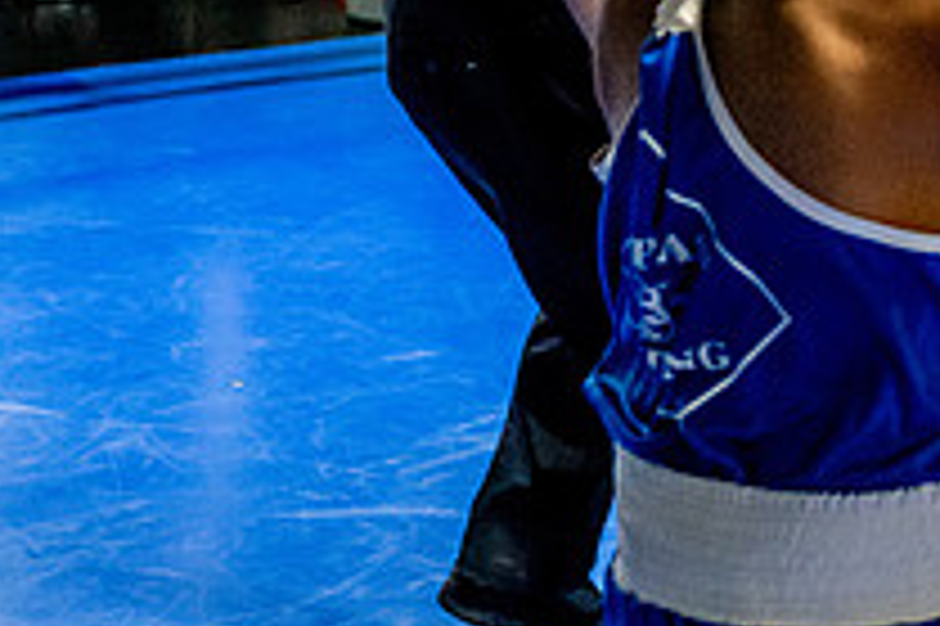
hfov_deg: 17.8
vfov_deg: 12.2
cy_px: 43
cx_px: 1043
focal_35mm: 111
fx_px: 2896
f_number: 2.8
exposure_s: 1/800
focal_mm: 27
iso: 5000
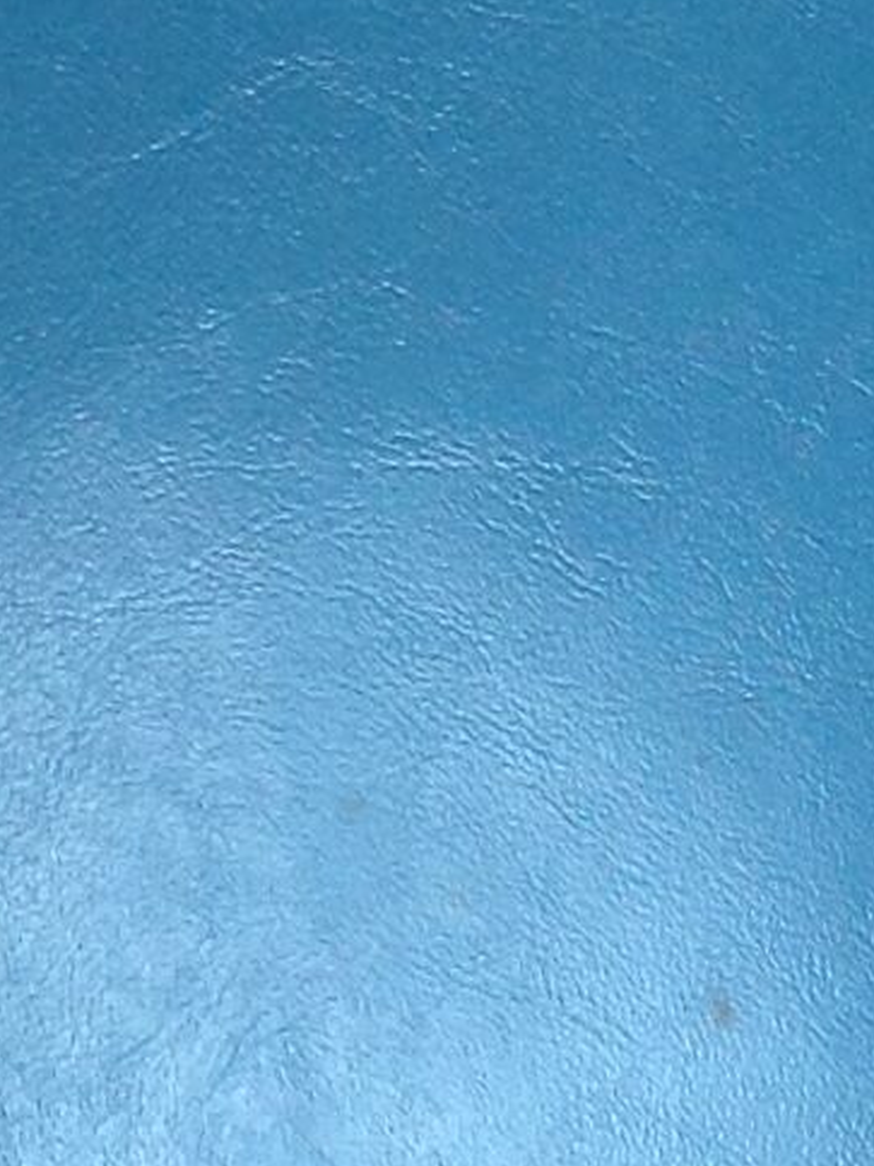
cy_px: 788
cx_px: -224
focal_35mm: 187
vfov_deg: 10.6
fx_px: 6295
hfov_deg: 7.9
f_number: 2.4
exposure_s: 1/15
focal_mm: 4.28
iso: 80
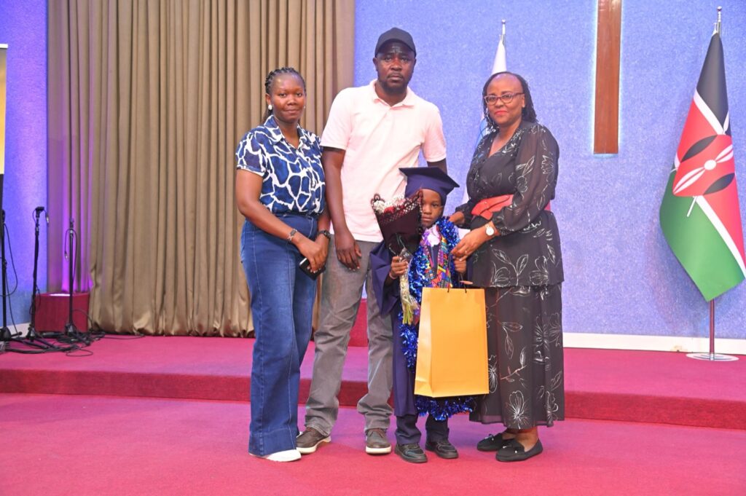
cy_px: 248
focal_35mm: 40
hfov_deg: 48.5
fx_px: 828
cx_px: 373
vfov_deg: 33.3
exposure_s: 1/160
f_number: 5
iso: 3200
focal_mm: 40
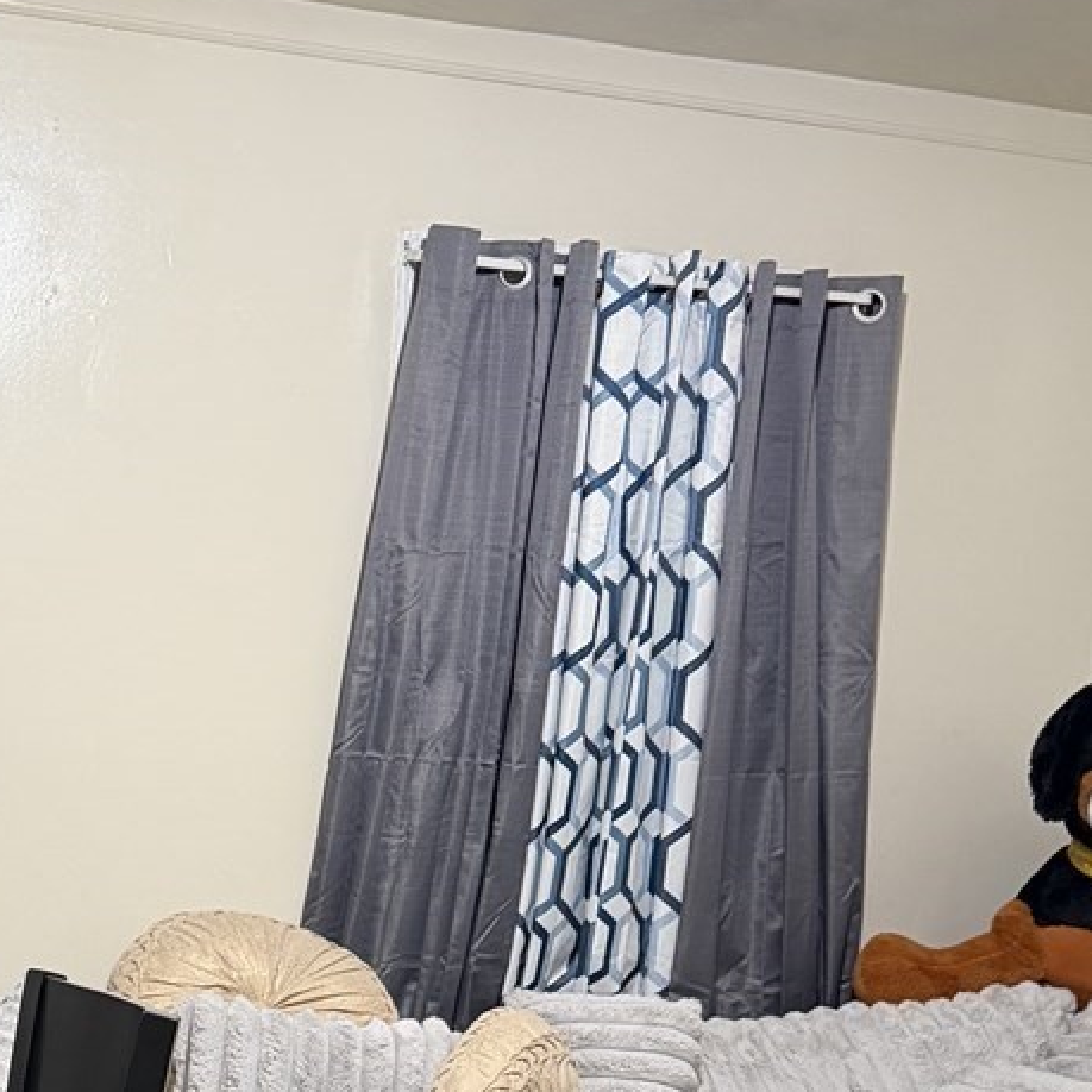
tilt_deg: -9.4
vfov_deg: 22.8
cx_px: 195
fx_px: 2534
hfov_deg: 23.9
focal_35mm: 71
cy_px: 1220
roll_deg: -2.6
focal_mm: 6.76
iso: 320
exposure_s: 1/60
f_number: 1.78
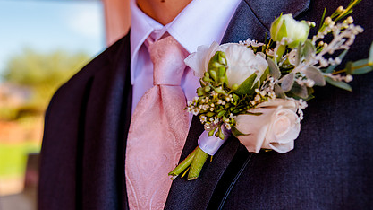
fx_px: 504
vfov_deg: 23.4
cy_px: 132
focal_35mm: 51
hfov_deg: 40.6
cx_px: 197
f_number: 4
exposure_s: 1/125
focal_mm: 35
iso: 400
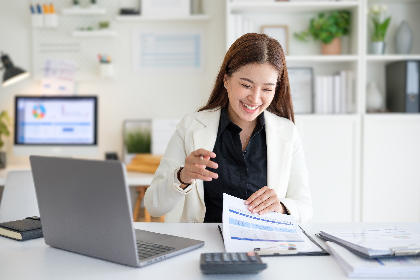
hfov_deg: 47.4
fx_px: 478
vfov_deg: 32.6
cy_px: 140
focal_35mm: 41
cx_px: 210
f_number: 1.2
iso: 200
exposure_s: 1/500
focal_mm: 27
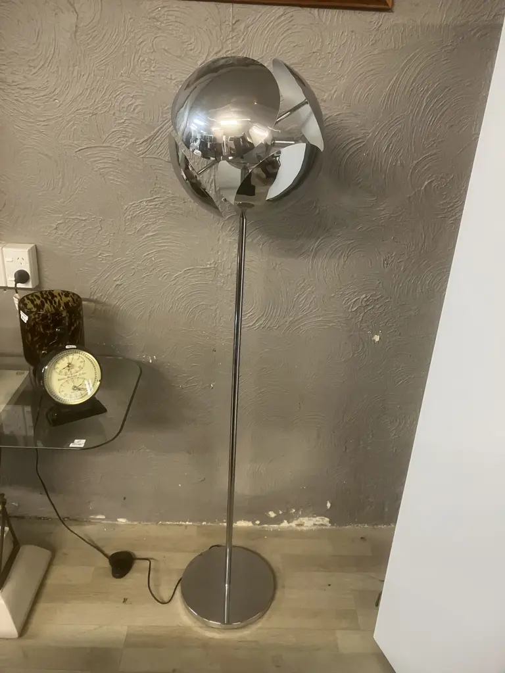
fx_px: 545
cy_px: 336
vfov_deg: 63.4
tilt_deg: -23.3
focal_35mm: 28
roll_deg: -3.6
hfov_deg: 49.7
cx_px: 252
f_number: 1.8
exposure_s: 1/50
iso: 250
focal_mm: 3.99
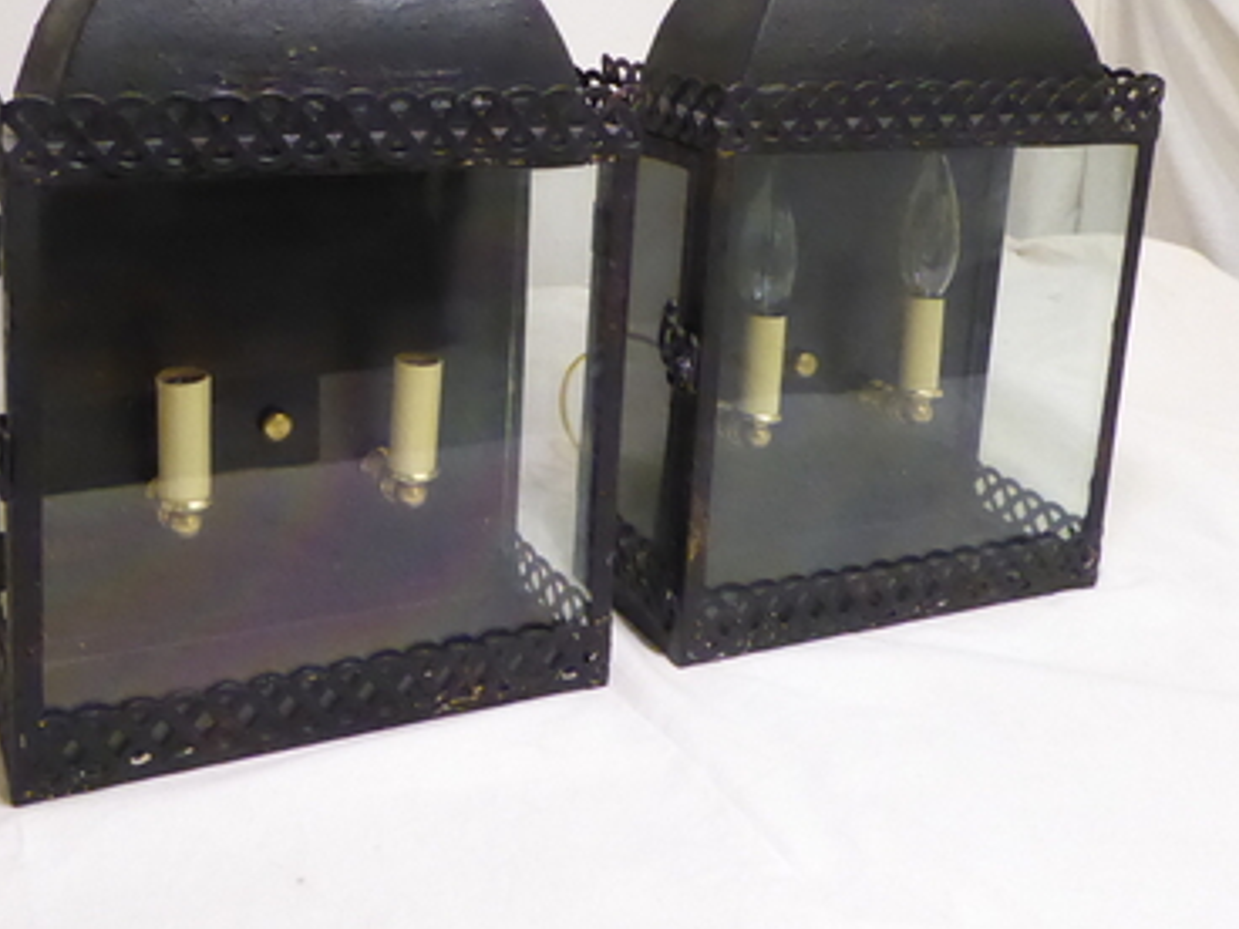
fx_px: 1575
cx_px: 545
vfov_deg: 32.1
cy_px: 209
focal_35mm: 44
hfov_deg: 42.9
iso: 1600
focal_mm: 4.7
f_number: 3.4
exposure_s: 1/100
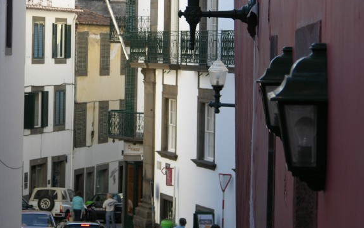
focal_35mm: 185
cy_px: 83
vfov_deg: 7.1
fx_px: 1836
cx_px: 182
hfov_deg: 11.3
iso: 50
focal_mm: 31.9
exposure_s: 1/102
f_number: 3.8
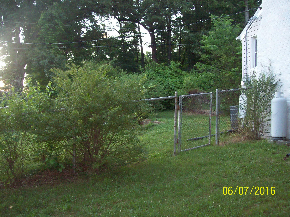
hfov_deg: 51.4
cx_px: 145
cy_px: 108
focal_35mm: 36
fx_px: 302
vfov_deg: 39.7
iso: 200
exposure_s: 1/64
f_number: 2.7
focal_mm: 6
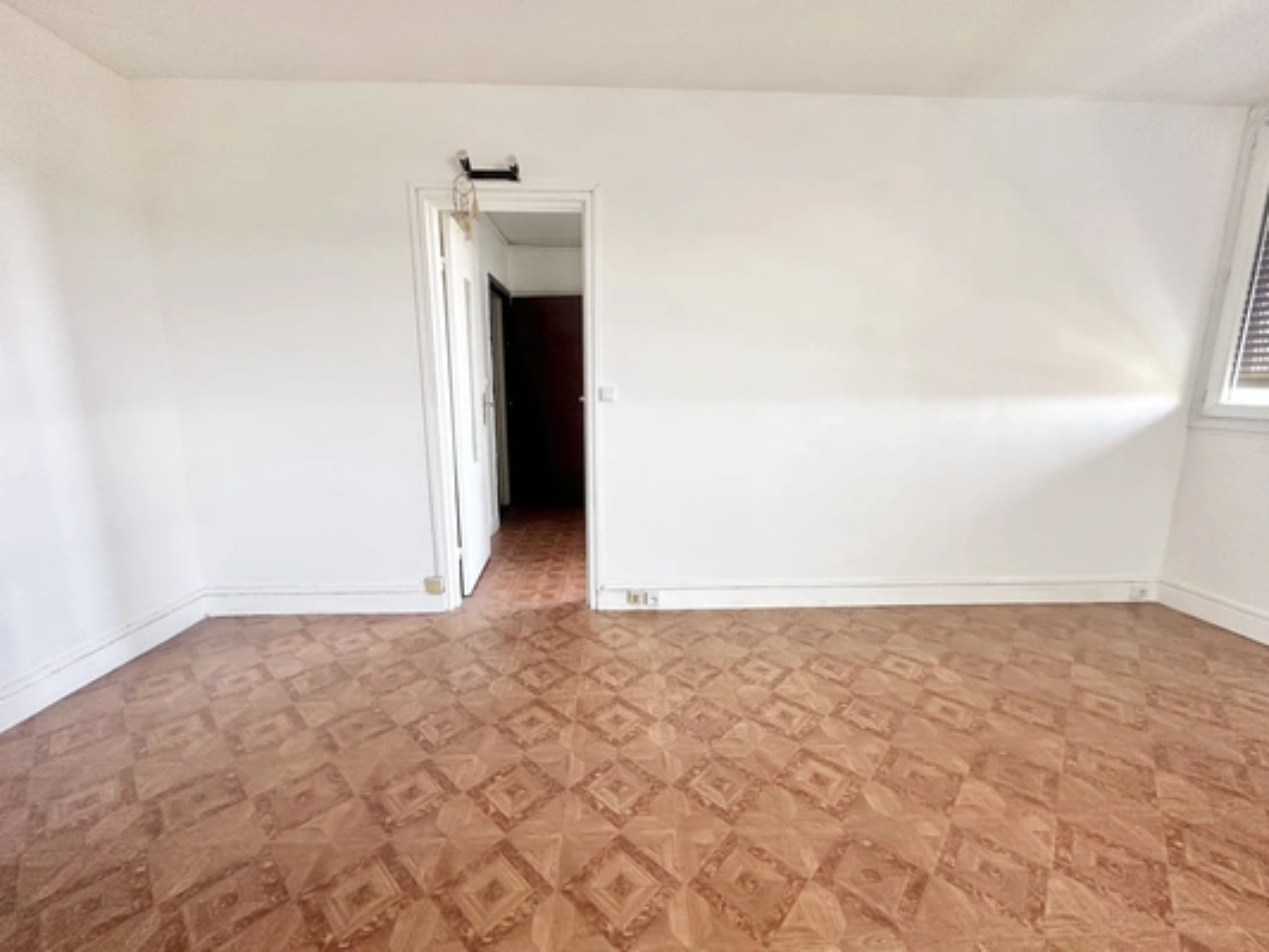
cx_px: 634
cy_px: 476
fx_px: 513
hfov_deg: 102.1
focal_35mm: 14
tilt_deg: -9.4
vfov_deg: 85.7
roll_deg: -0.4
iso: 200
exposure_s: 1/99
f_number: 2.2
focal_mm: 2.22
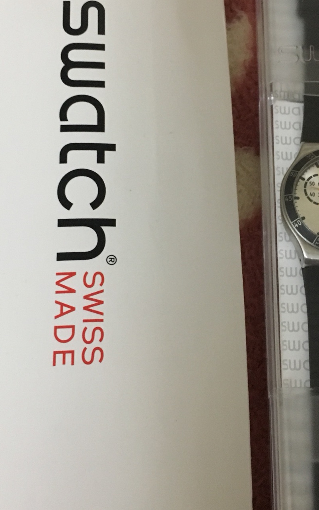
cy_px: 214
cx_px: 207
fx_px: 640
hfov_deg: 27.9
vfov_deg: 43.3
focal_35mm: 46
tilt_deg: -68.7
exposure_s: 1/17
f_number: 2.2
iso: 400
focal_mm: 4.15
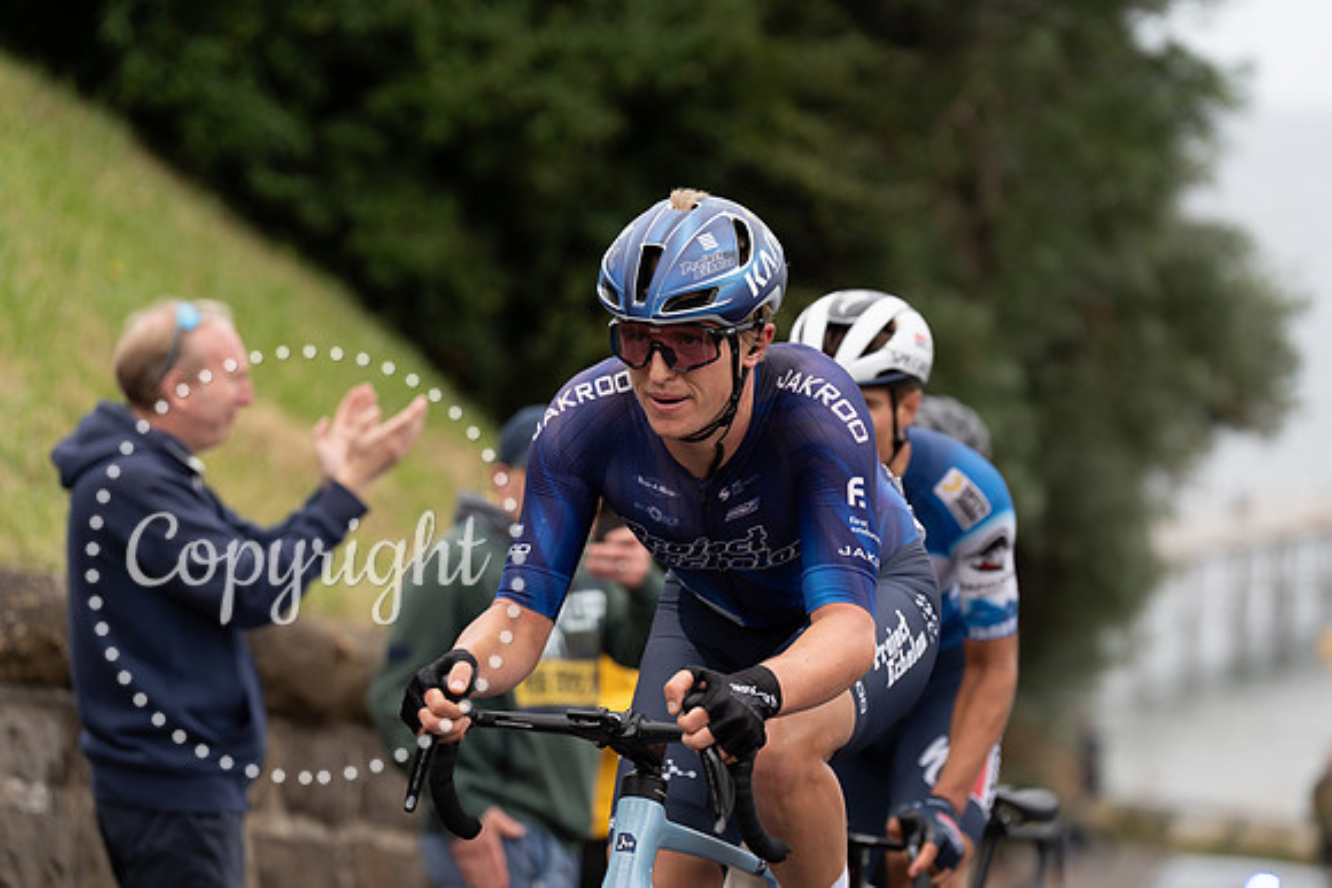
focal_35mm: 162
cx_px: 666
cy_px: 444
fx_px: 5995
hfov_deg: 12.7
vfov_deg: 8.5
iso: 320
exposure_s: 1/1000
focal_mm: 162
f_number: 3.5
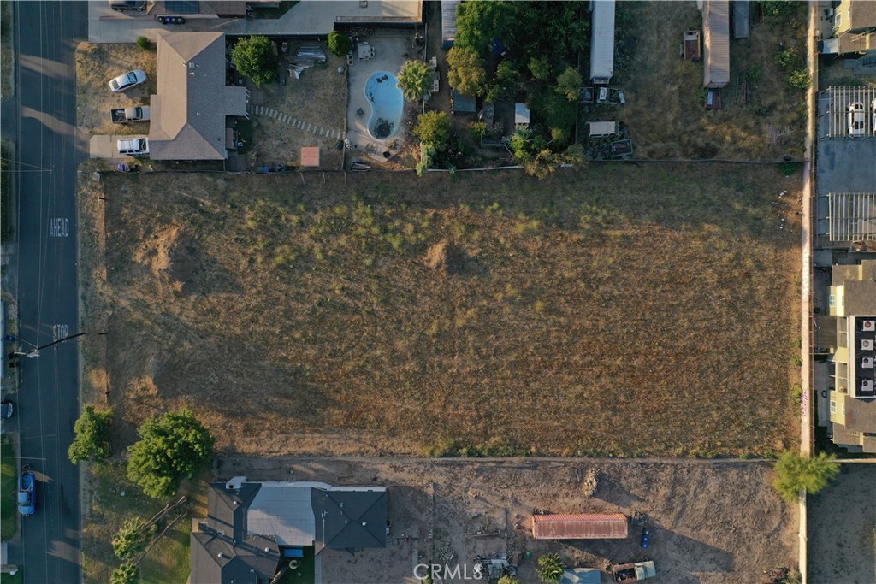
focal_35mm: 28
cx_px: 438
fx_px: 681
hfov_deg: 65.5
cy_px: 292
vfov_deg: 46.4
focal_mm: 10.26
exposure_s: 1/80
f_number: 4
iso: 100
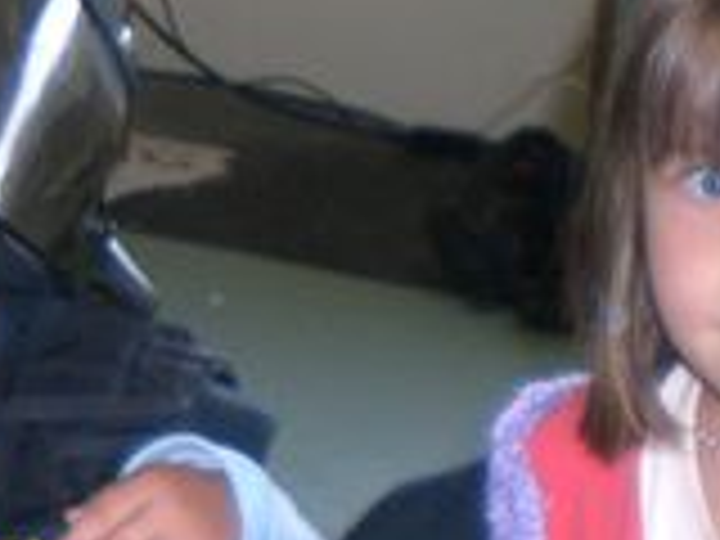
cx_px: -351
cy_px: 306
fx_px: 3162
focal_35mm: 152
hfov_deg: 12.4
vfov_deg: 9.8
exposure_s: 1/60
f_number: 3.1
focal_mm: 6.3
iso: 100
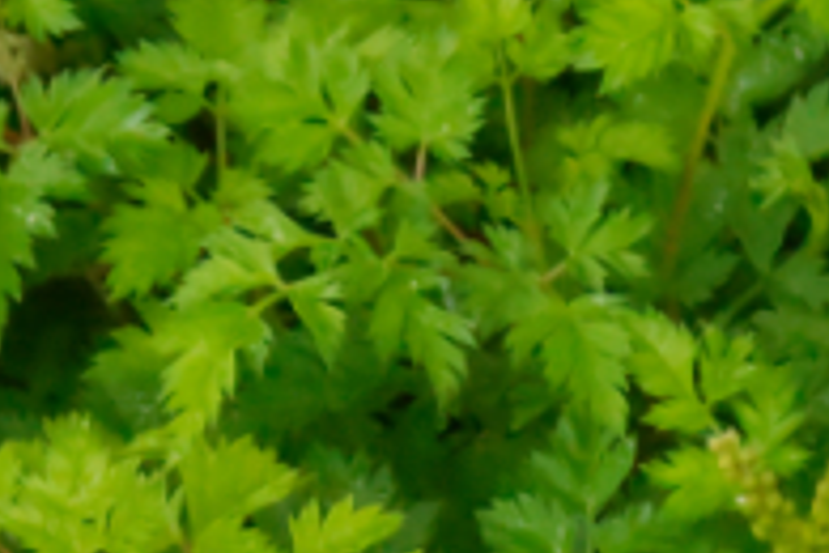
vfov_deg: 2.7
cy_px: 1280
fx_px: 11676
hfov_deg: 4.1
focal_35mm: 507
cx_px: 901
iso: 3200
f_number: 9
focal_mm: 55
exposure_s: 1/500
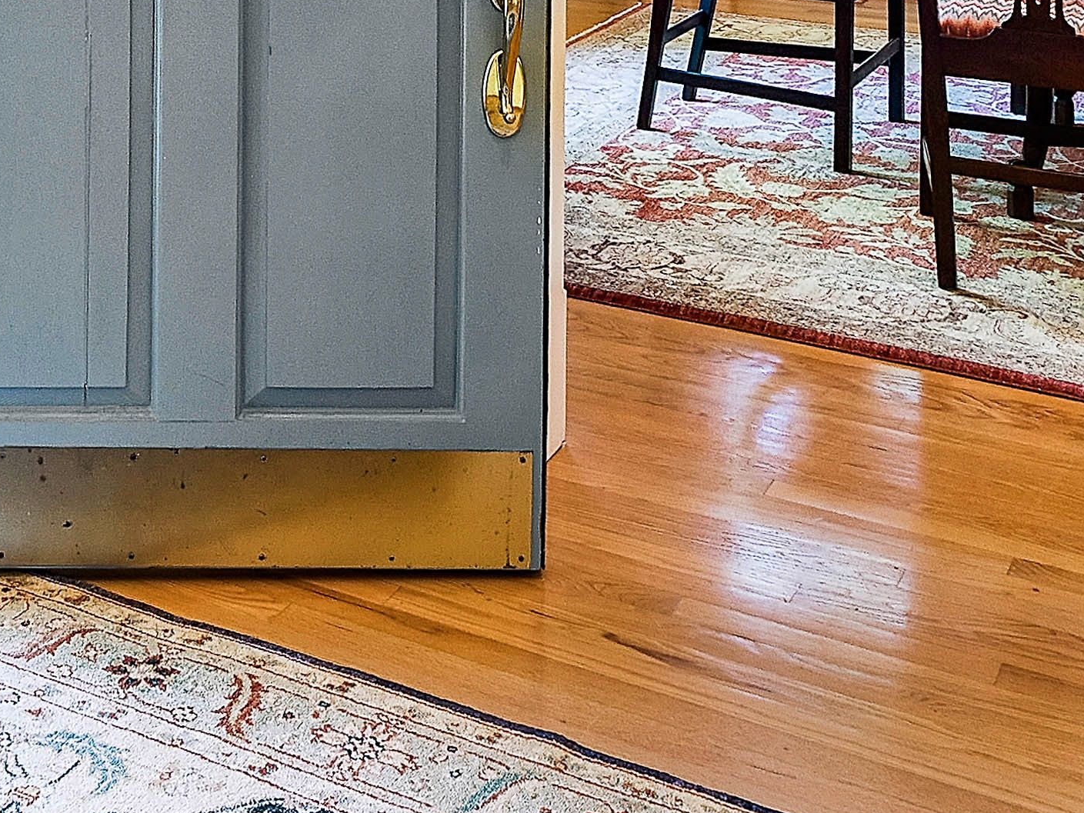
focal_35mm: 57
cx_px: 211
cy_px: -354
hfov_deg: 32.8
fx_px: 1785
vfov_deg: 22.0
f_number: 8
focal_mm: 10
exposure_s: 1/1.25
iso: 100
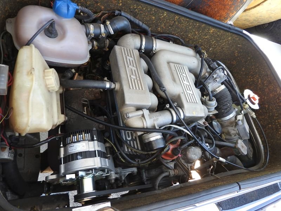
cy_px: 106
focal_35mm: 24
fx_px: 195
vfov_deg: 56.8
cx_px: 140
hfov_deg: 71.6
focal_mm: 4.3
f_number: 3.3
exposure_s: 1/40
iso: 100
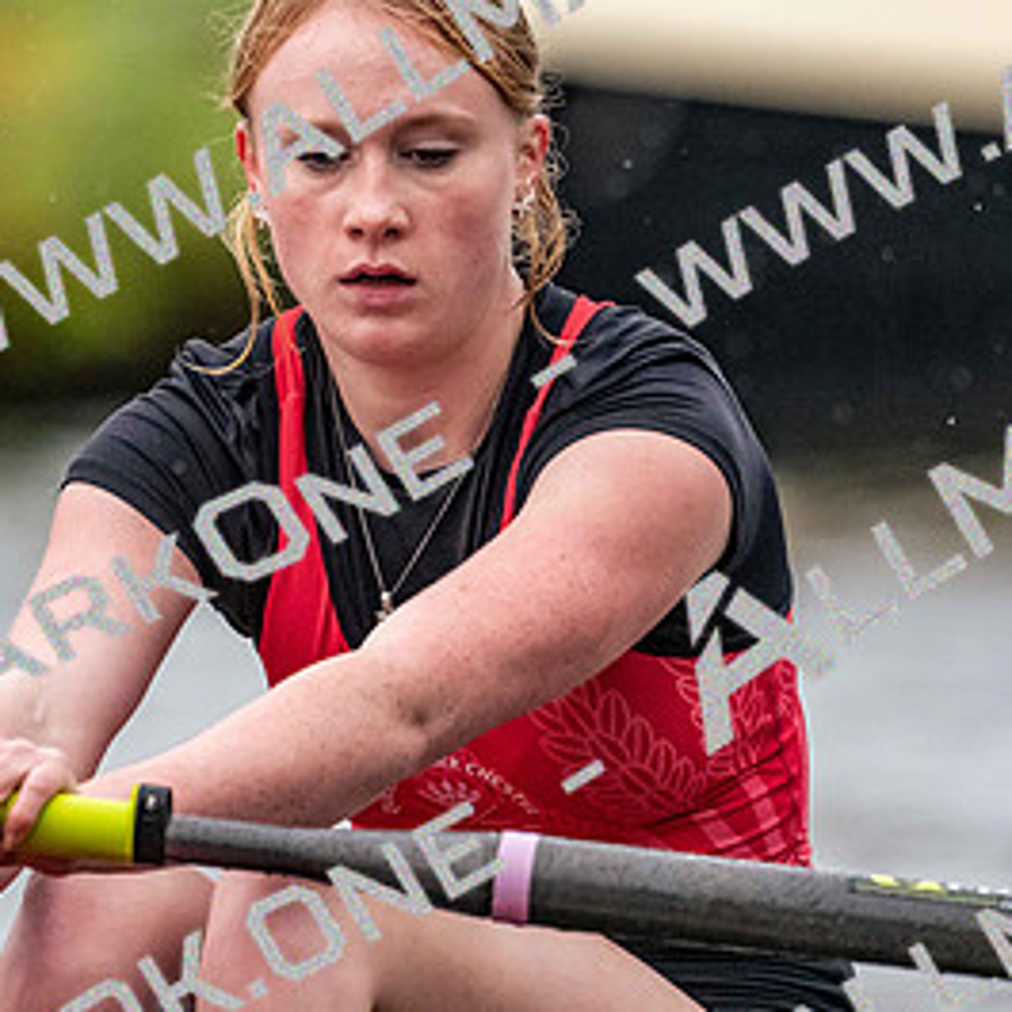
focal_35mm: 743
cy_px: 391
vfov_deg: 2.4
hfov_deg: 2.4
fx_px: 24575
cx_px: 359
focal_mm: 400
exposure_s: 1/2000
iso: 6400
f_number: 4.5
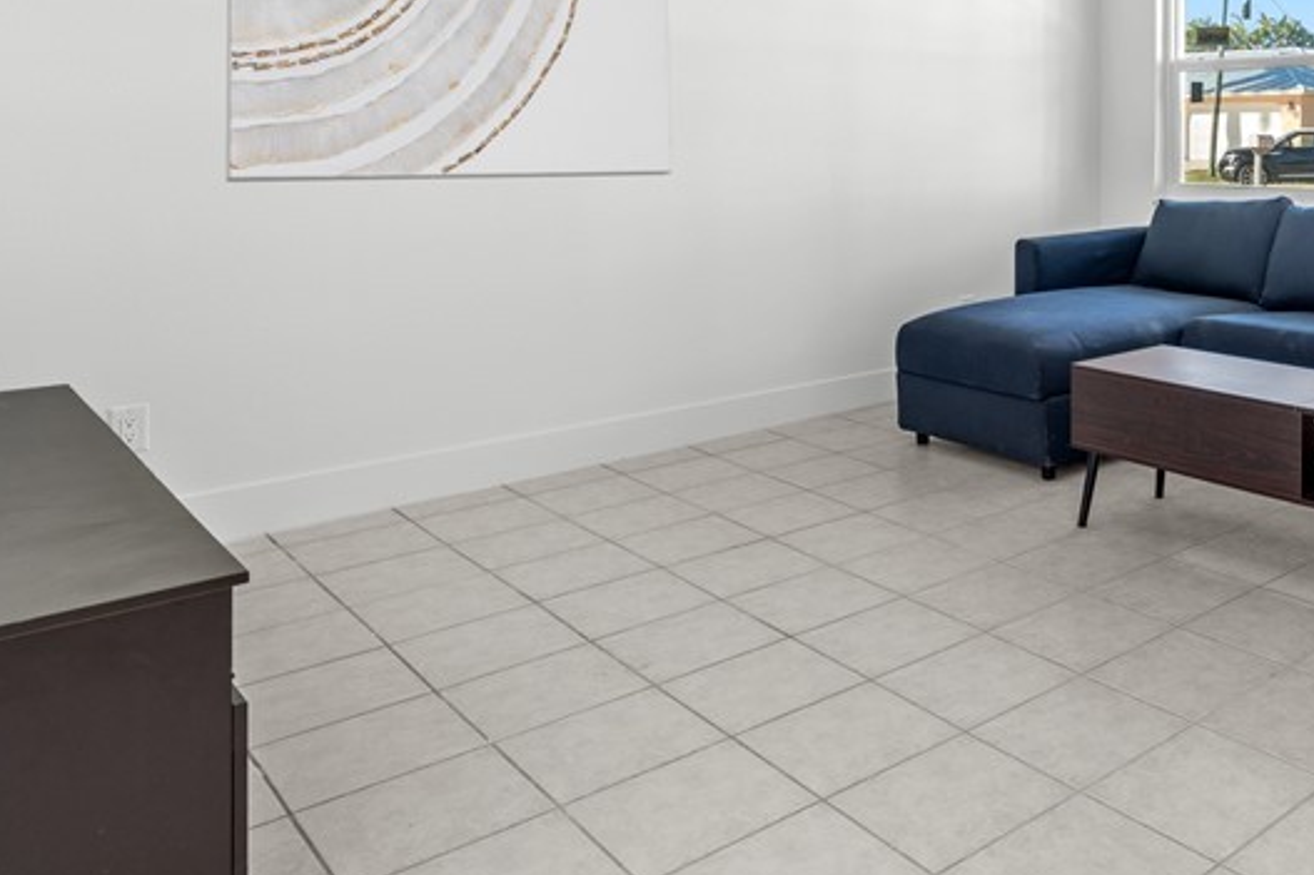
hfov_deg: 51.1
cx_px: 1164
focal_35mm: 33
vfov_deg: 37.8
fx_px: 1204
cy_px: 117
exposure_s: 1/2.5
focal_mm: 16
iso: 100
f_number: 8
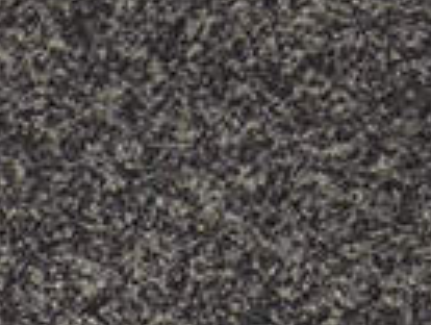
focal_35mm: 289
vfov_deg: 5.1
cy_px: 547
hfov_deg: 6.7
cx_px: 820
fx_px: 3605
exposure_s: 1/1351
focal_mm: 4.71
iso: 50
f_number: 1.7
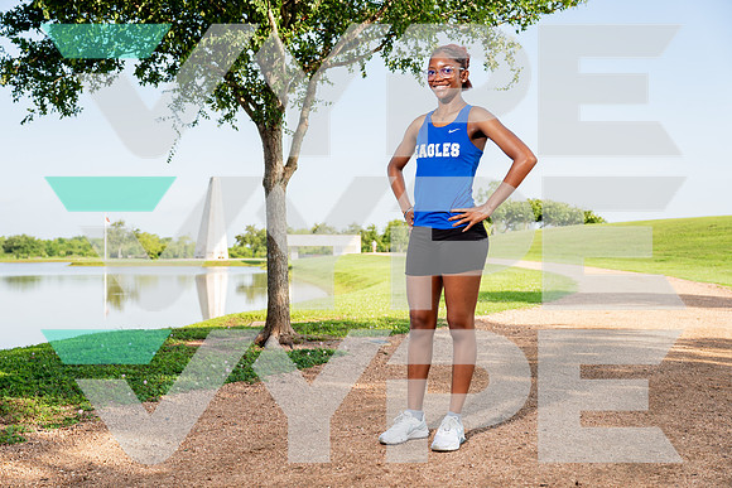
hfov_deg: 48.4
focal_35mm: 40
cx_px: 366
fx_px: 813
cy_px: 244
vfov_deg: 33.4
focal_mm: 40
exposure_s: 1/250
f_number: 4
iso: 100
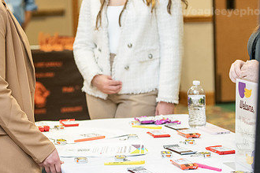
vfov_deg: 10.4
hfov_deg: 15.4
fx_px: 953
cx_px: 55
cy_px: 28
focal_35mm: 132
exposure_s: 1/200
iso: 1600
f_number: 3.2
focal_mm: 75
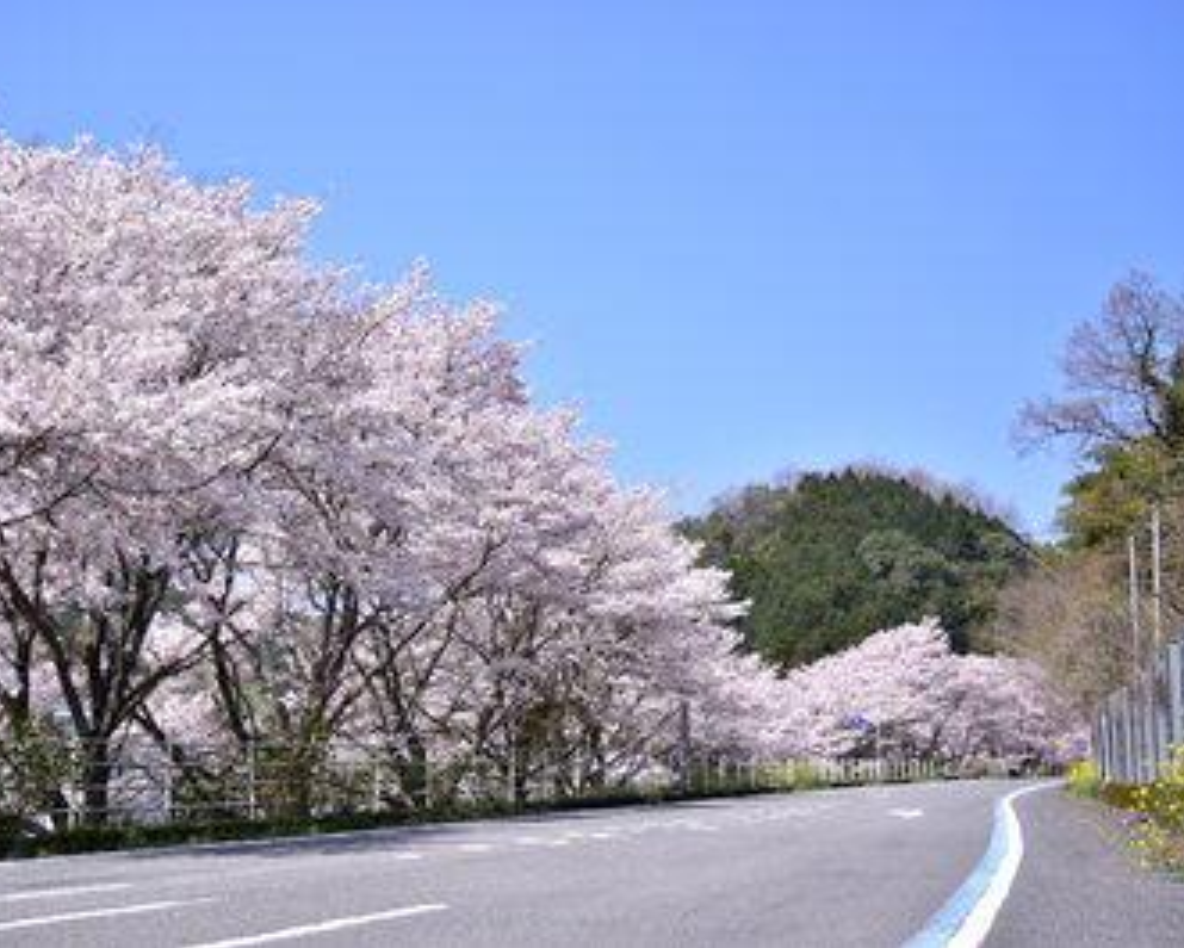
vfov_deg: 25.6
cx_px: 497
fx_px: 2088
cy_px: 474
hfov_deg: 31.6
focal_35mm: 60
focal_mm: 35
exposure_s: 1/1600
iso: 320
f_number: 4.5
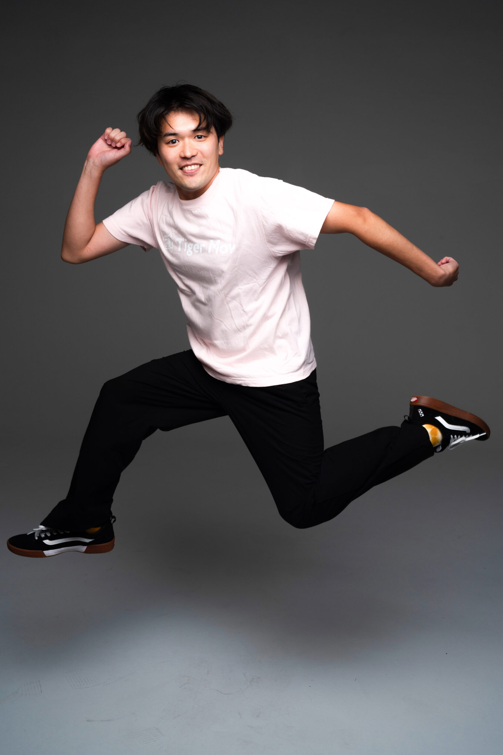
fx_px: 692
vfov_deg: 57.2
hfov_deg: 40.0
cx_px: 257
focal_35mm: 33
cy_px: 373
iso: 200
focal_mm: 32
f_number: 14
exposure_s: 1/125
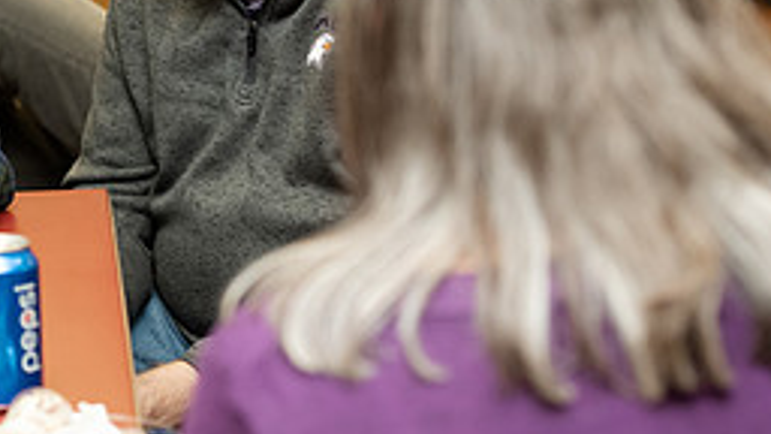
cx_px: -21
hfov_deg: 12.8
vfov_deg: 7.3
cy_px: 32
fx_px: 3394
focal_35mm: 166
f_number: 4
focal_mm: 70
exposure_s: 1/200
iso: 1250
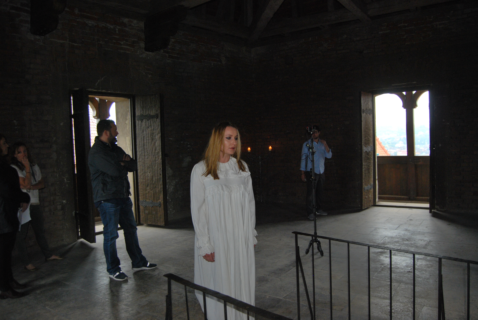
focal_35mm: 27
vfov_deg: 48.0
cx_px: 239
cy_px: 160
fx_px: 359
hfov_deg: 67.3
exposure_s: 1/60
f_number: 4
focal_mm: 18
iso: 400
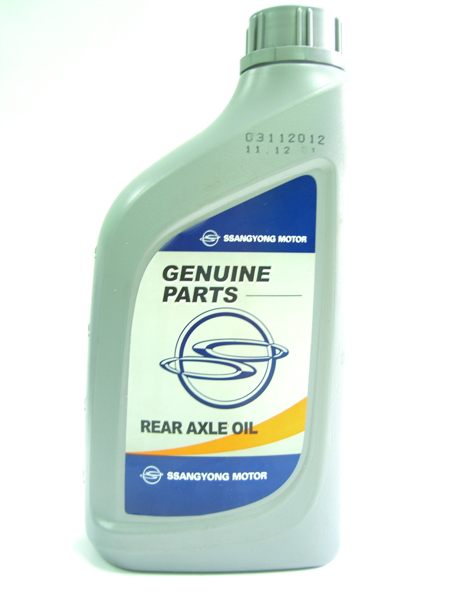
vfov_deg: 49.0
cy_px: 301
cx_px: 226
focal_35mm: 38
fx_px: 662
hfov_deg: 37.7
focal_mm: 7.9
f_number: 2.8
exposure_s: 1/13
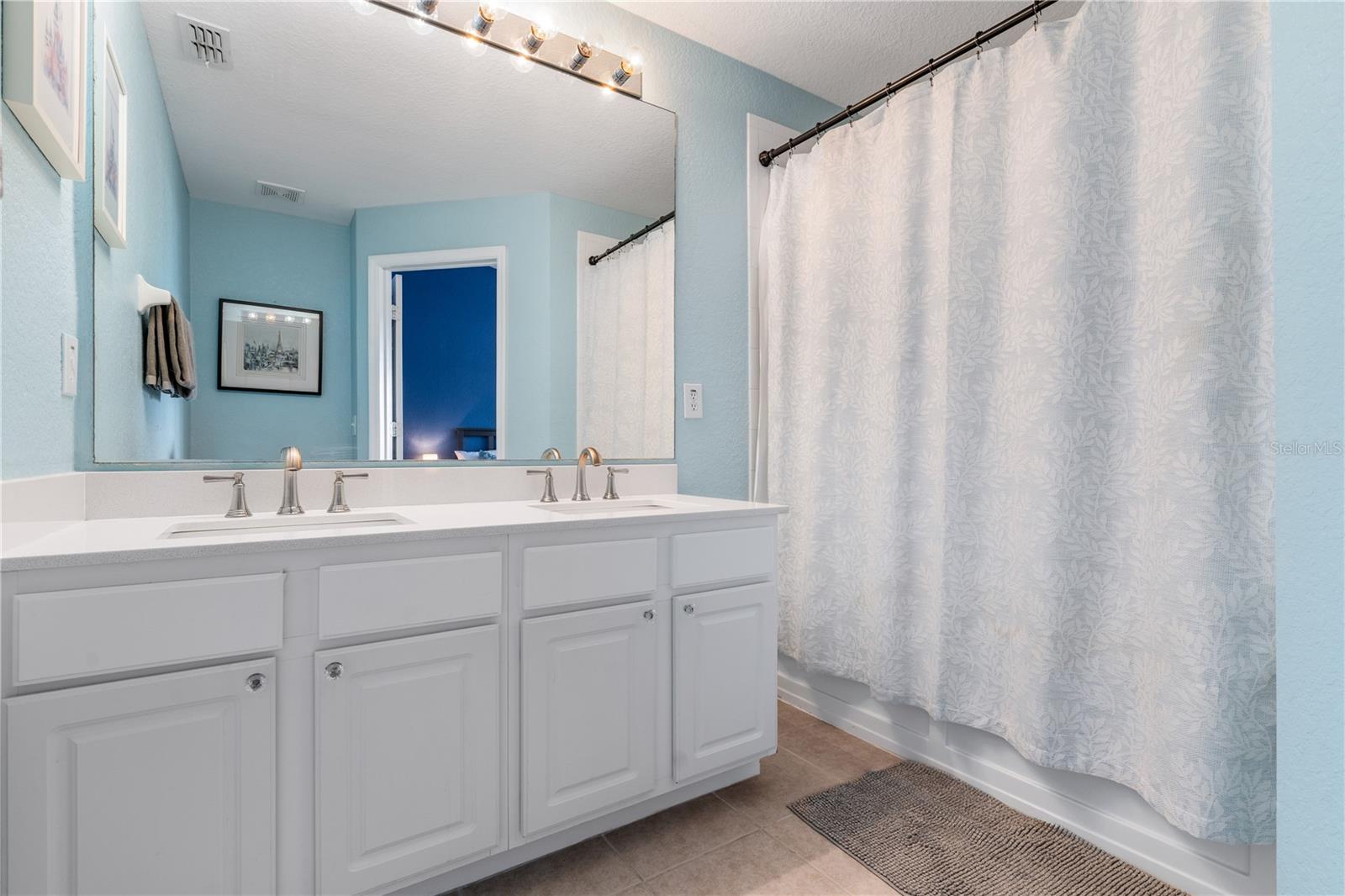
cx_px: 672
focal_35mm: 16
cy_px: 448
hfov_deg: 96.7
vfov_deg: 73.7
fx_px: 598
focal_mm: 16
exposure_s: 1/1.67
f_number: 8
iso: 400
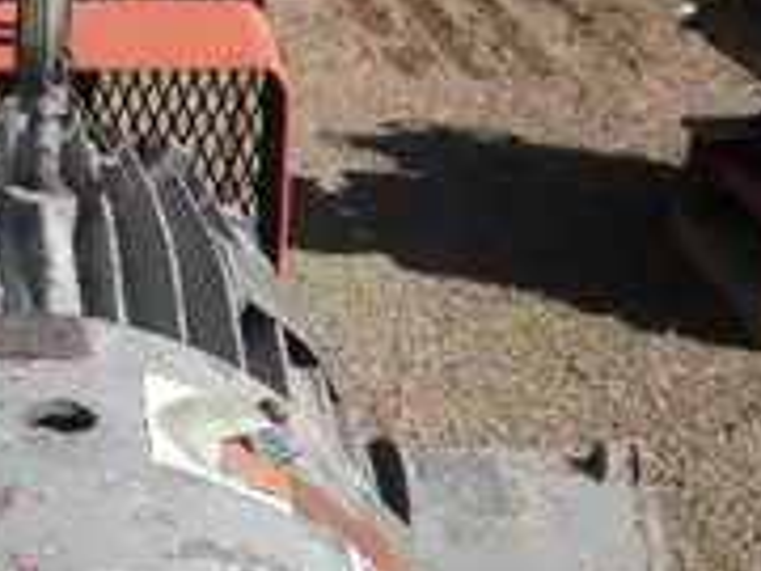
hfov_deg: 19.6
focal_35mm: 98
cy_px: 579
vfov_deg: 14.8
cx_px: 72
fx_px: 2154
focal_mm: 7.9
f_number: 9.6
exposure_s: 1/125
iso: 64
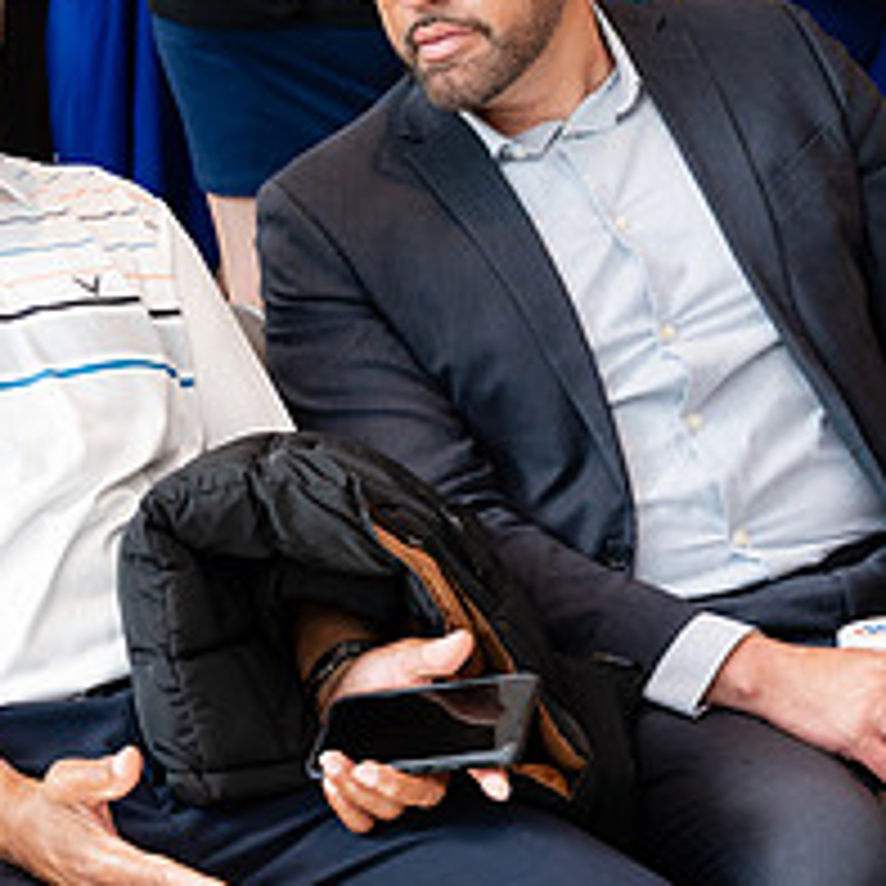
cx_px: 274
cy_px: 297
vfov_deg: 17.9
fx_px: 2809
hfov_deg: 17.9
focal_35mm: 97
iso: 800
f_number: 4
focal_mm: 38
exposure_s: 1/200
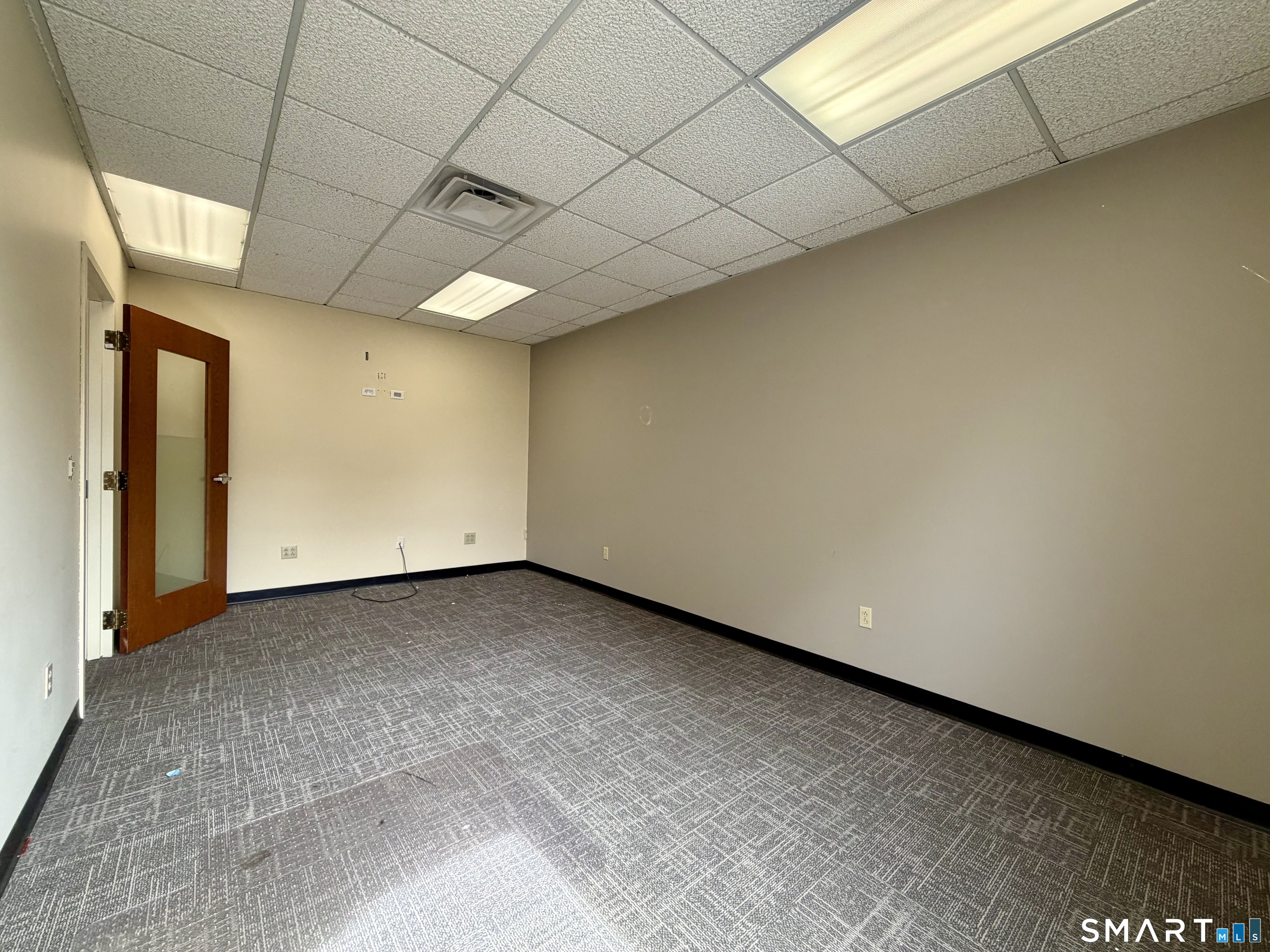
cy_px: 476
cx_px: 635
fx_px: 514
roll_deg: -1.5
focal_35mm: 14
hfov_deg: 102.1
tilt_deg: -1.7
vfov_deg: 85.7
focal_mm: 2.22
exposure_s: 1/120
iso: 200
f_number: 2.2
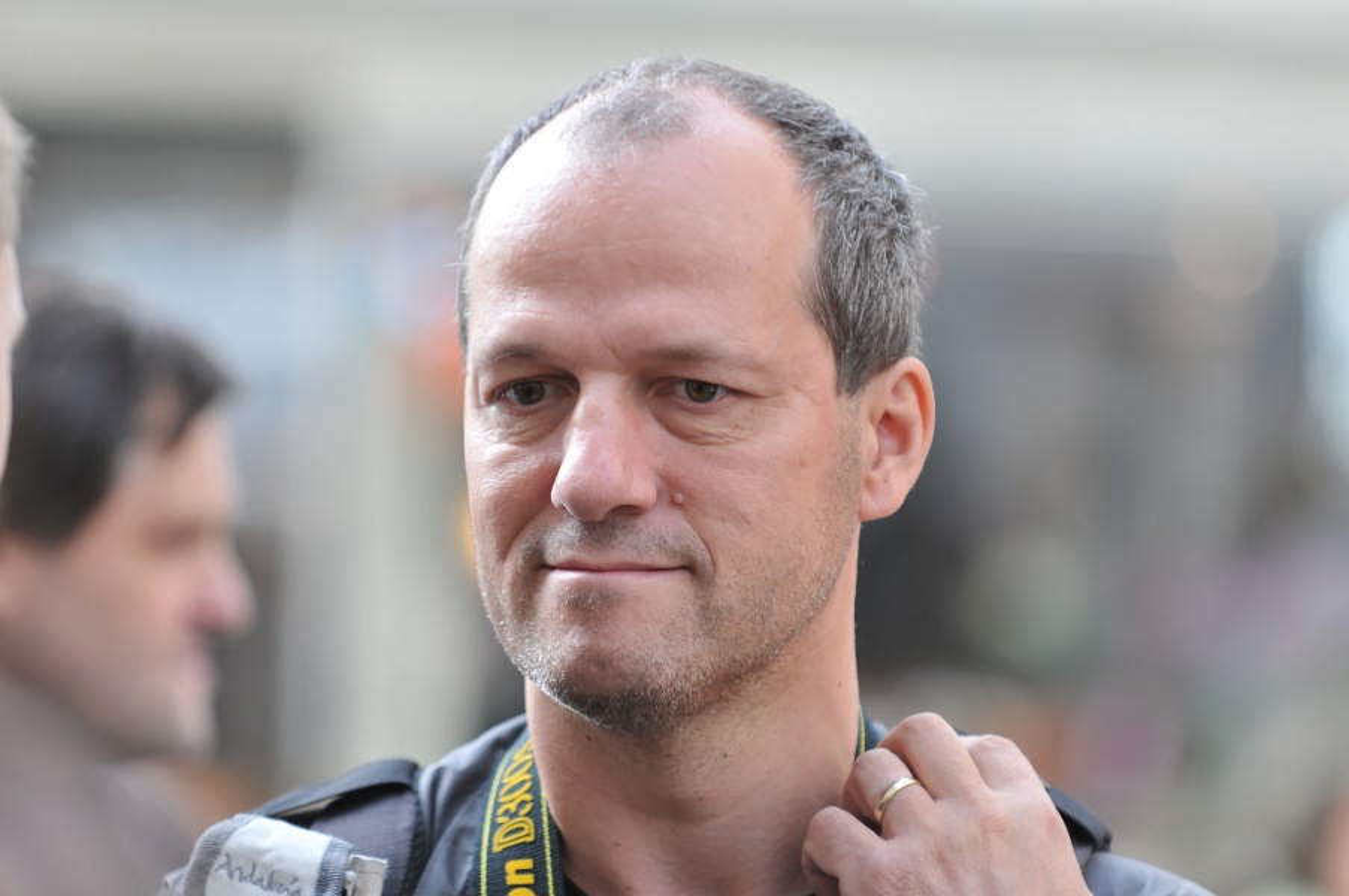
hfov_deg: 7.6
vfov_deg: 5.1
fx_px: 10106
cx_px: 674
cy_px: 448
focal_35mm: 270
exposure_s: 1/250
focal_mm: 180
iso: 200
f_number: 2.8
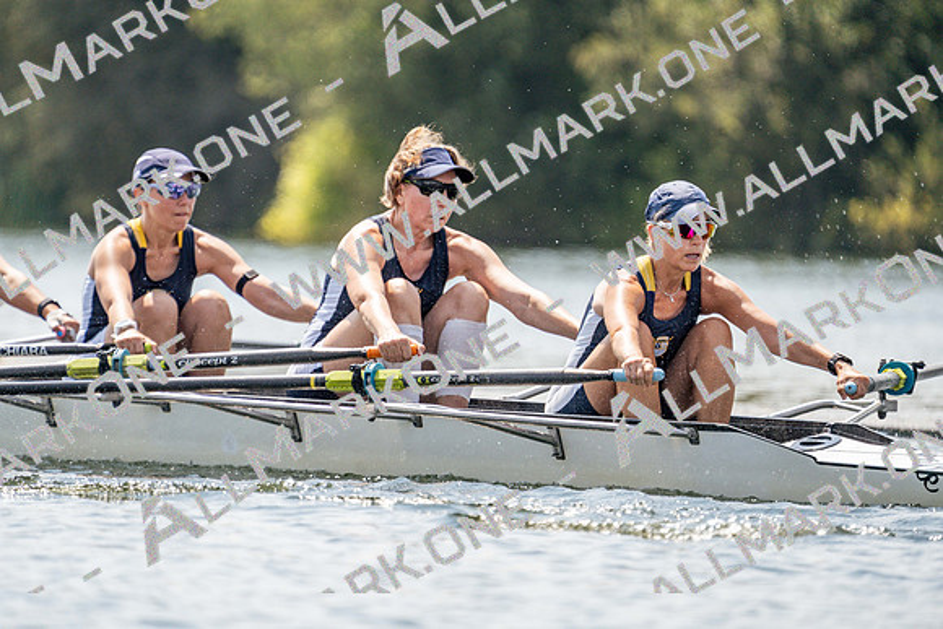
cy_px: 314
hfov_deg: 3.4
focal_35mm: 600
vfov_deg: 2.3
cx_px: 472
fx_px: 15720
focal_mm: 600
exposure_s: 1/1600
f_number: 6.3
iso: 320
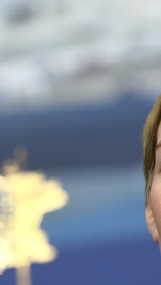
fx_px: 2620
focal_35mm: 346
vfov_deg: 6.2
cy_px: 151
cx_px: 19
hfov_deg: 3.5
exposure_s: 1/320
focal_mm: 200
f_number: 3.5
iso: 1000
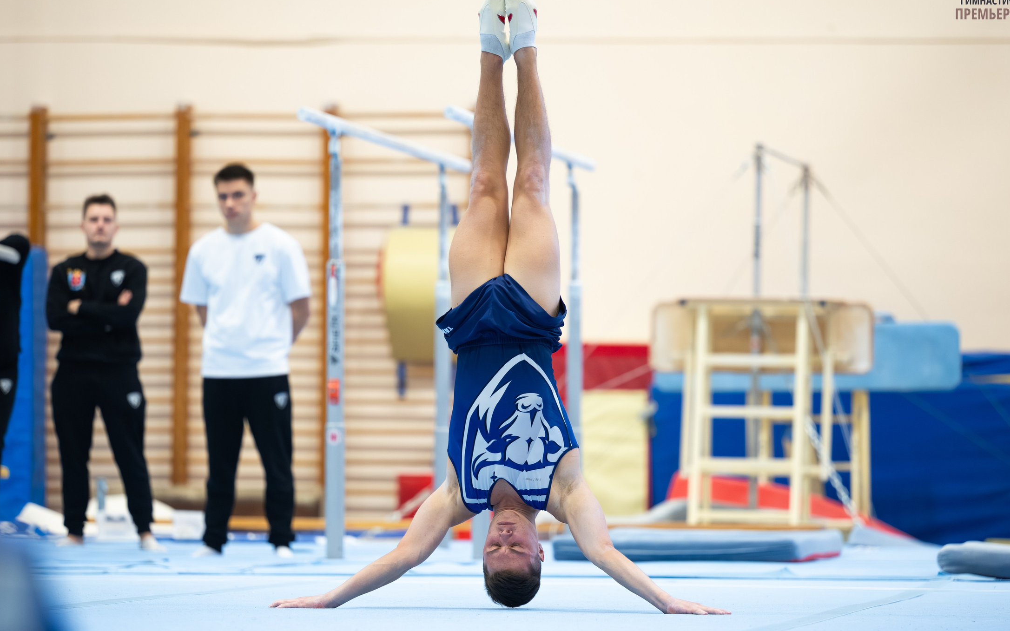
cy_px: 307
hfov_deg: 12.0
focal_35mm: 174
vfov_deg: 7.5
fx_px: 4789
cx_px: 484
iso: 2000
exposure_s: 1/1000
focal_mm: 145
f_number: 2.8
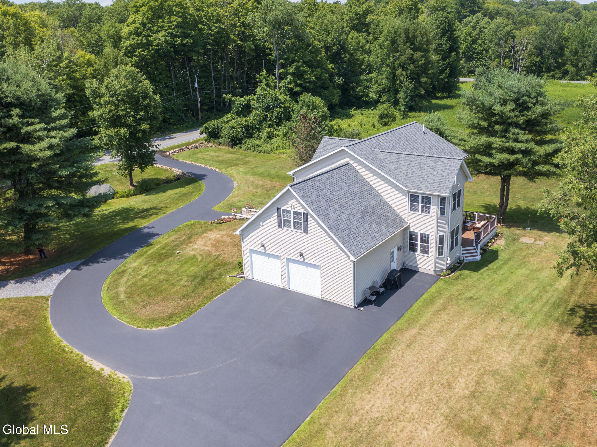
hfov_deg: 58.4
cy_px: 222
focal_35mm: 31
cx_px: 304
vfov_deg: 45.4
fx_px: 535
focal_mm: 10.26
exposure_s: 1/60
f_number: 3.5
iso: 100
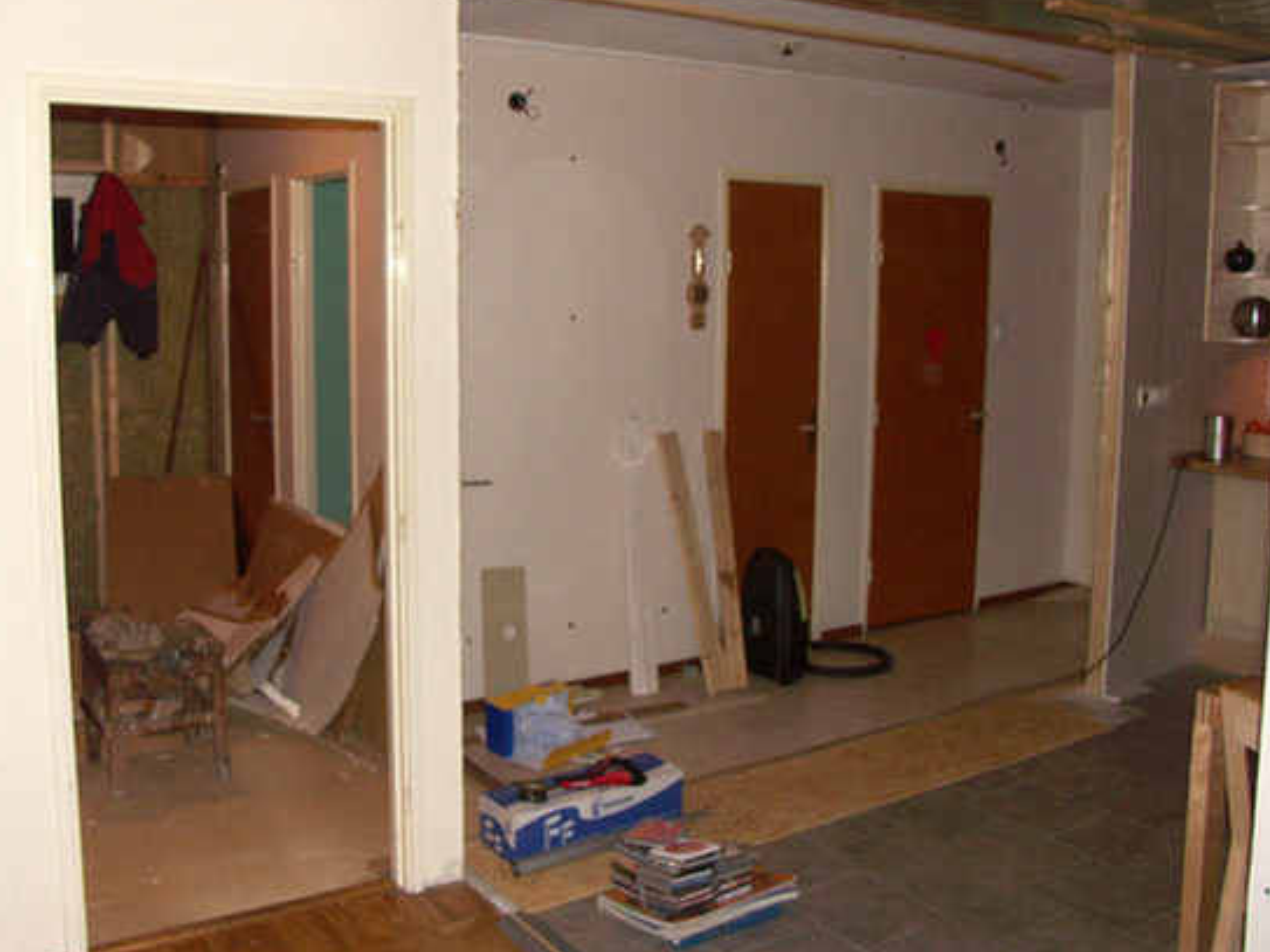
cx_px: 531
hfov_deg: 55.1
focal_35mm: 33
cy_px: 416
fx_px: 1210
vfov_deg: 42.8
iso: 200
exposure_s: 1/50
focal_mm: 7.21
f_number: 2.8
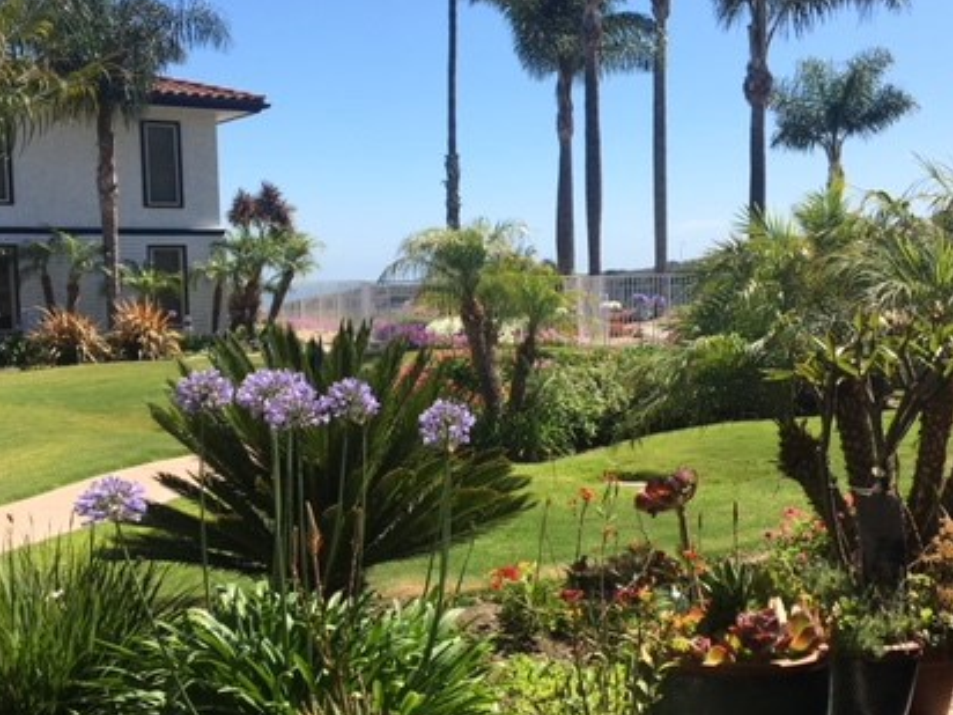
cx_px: 474
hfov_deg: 42.1
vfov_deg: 32.2
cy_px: 368
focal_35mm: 45
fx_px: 1239
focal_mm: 4.15
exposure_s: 1/1789
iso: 25
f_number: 2.2
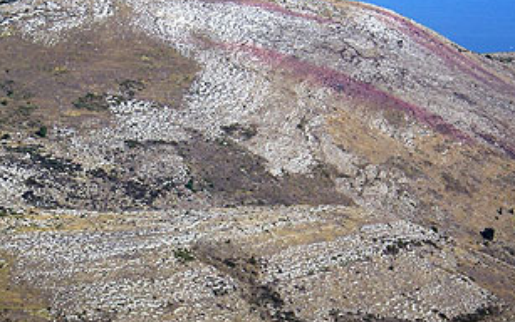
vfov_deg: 5.7
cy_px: 220
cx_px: 190
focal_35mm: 230
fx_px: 3229
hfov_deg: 9.1
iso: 64
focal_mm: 24
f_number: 3.2
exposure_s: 1/1000
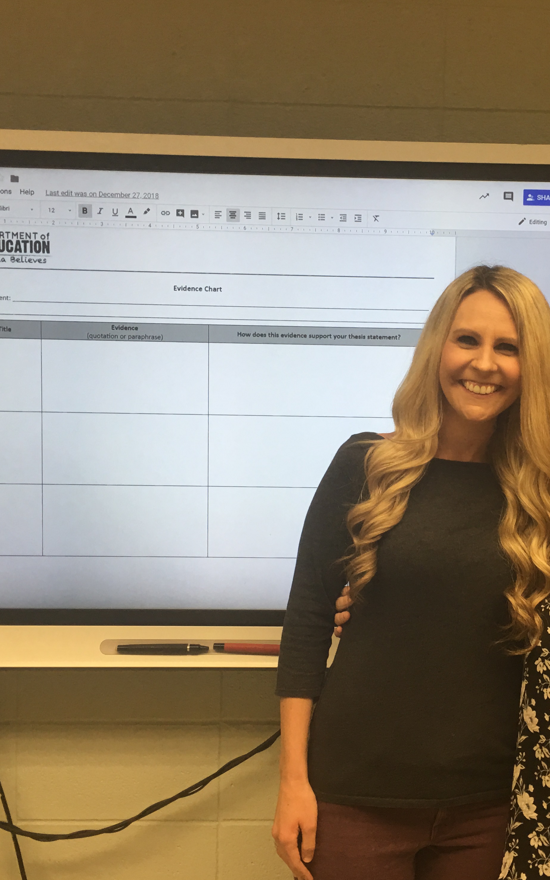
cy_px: 448
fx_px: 1007
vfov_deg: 47.2
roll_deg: -0.5
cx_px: 396
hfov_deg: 30.2
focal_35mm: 42
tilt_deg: -1.9
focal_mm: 4.15
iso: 25
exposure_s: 1/30
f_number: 2.2
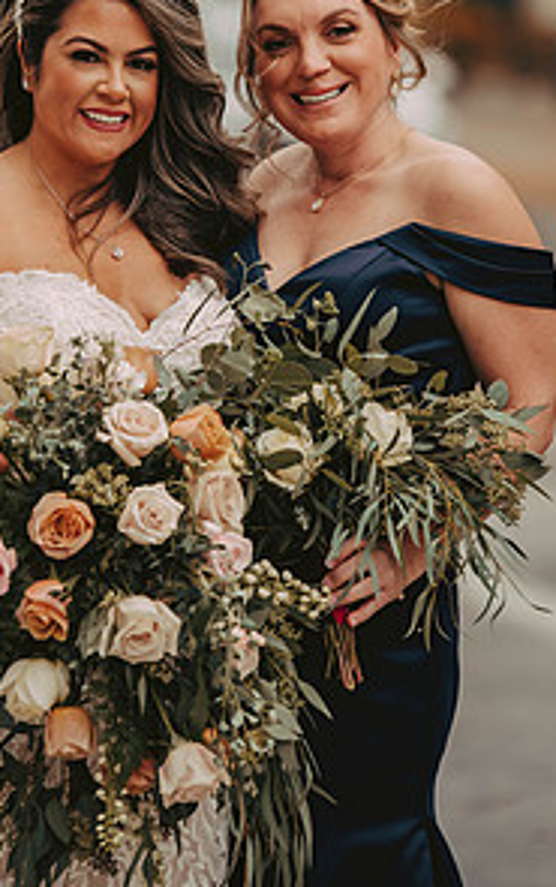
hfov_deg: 4.5
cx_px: 258
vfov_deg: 7.1
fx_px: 7135
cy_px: 265
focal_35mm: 295
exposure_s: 1/3200
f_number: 3.2
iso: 1250
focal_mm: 190
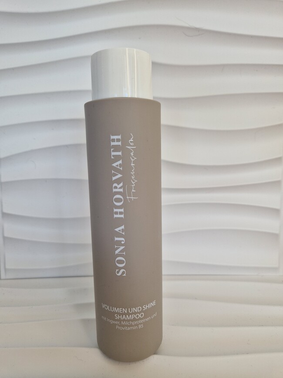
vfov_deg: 73.9
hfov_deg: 58.9
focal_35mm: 23
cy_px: 189
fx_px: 251
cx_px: 142
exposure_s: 1/100
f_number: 1.8
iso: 50
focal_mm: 5.4
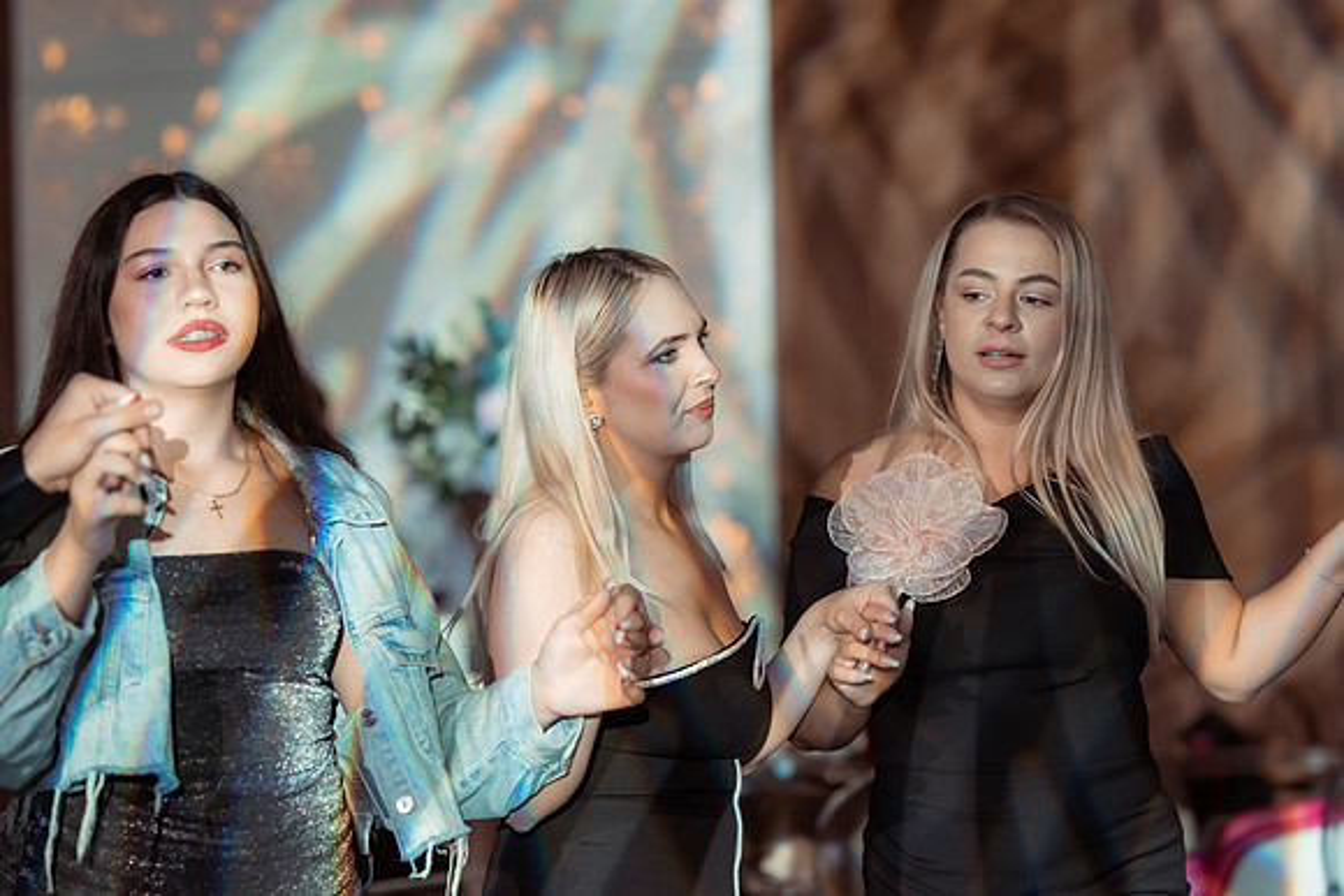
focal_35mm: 135
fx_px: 5041
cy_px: 448
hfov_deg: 15.2
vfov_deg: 10.2
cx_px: 672
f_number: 2.8
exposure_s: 1/250
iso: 1600
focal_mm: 135
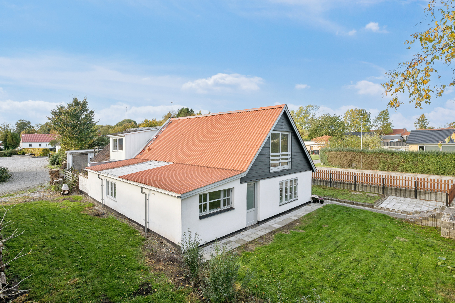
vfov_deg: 67.4
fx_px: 227
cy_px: 152
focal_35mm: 18
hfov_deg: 90.0
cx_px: 228
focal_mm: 18
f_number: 8
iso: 320
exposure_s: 1/250
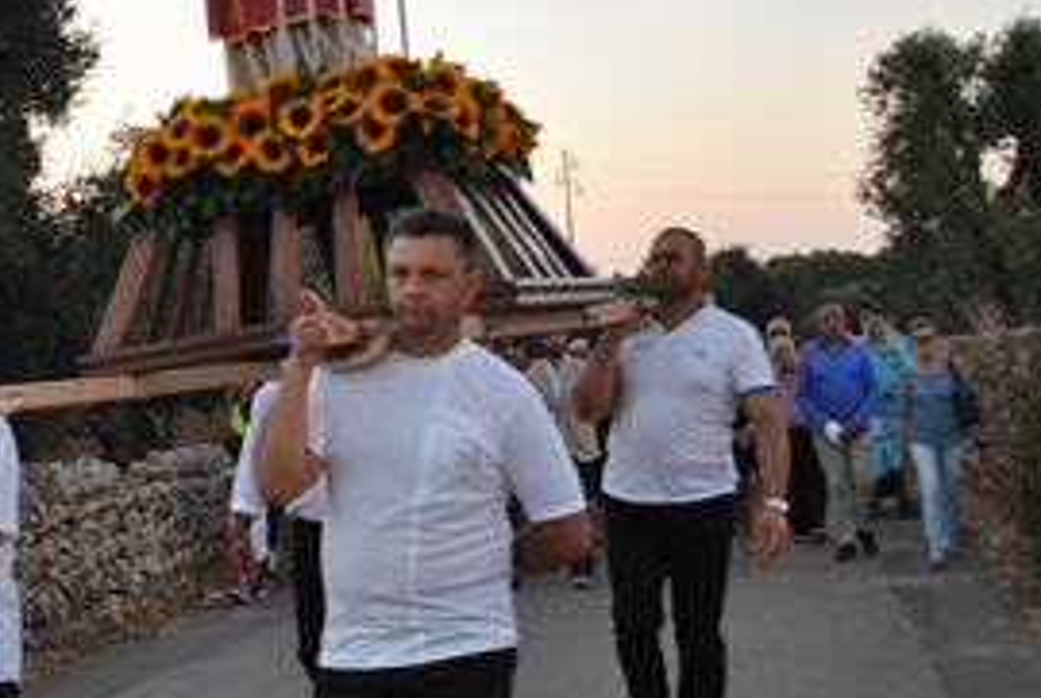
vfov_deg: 21.3
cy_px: 297
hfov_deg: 30.4
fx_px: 1854
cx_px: 177
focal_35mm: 64
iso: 200
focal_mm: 18
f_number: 3.5
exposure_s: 1/60
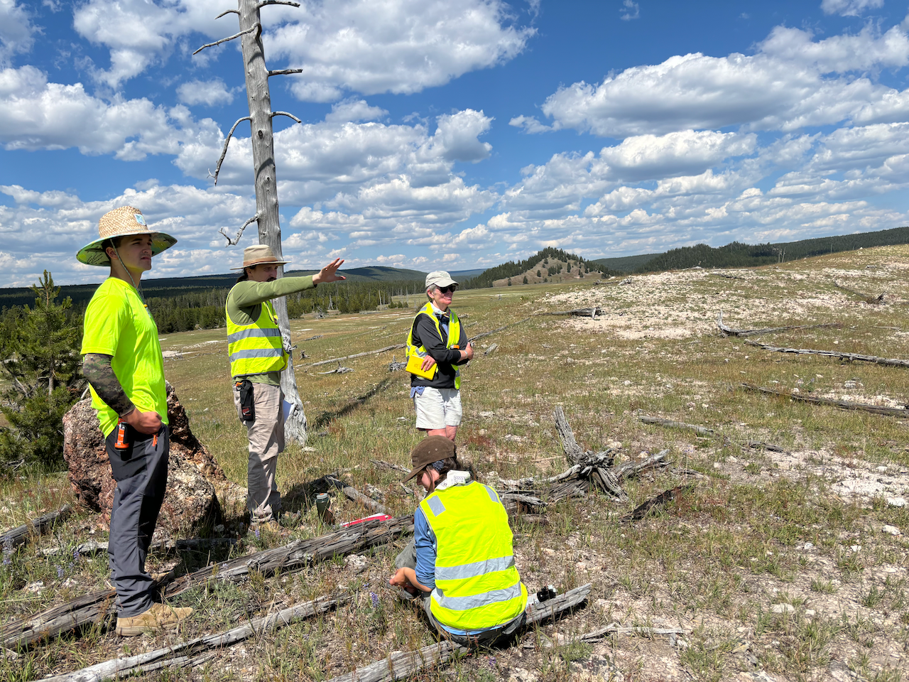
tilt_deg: -5.9
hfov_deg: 67.3
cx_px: 454
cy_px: 341
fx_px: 683
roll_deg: +4.1
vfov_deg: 53.1
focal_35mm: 26
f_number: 1.6
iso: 50
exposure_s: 1/4630
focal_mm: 5.96
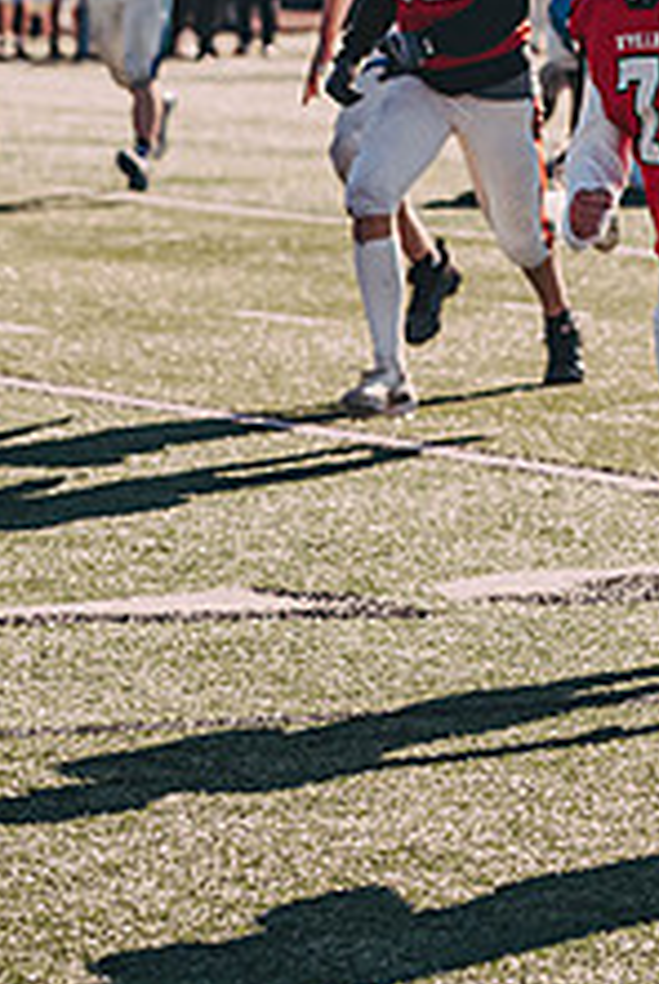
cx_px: 843
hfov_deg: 4.9
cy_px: 80
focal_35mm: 281
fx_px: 7691
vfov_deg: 7.3
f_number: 3.2
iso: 250
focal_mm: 86
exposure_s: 1/2500
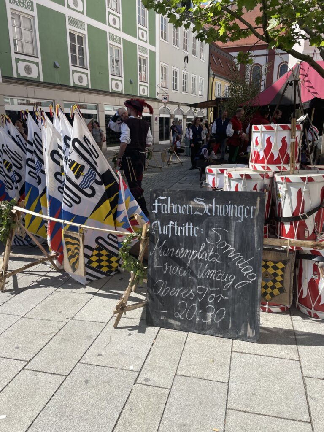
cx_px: 162
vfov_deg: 67.3
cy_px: 216
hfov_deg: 53.1
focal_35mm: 26
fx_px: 324
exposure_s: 1/2451
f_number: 1.6
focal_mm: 4.2
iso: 32
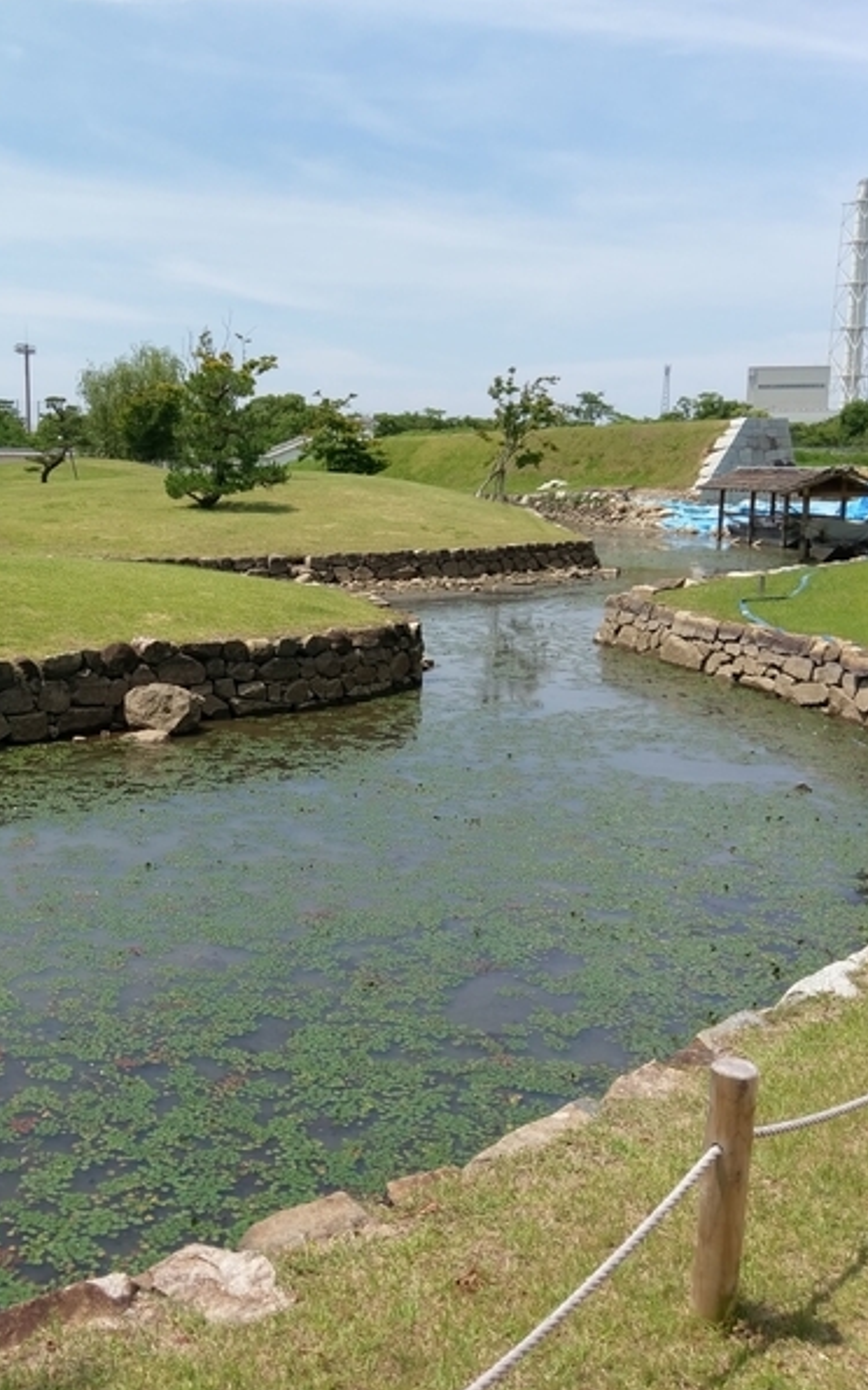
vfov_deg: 52.8
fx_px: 1402
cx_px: 231
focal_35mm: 37
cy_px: 697
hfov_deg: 33.8
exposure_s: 1/2595
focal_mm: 4.58
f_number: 1.8
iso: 100
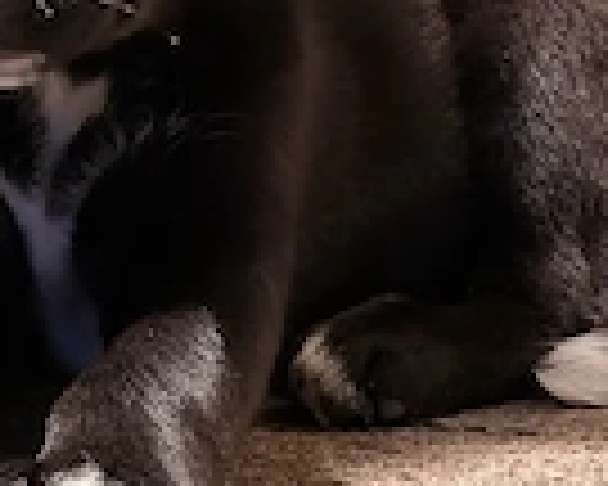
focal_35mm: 139
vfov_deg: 11.1
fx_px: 2501
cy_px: 248
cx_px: 126
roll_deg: -0.4
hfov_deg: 13.8
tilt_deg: -3.7
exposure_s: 1/5
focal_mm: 6.76
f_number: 1.78
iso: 500
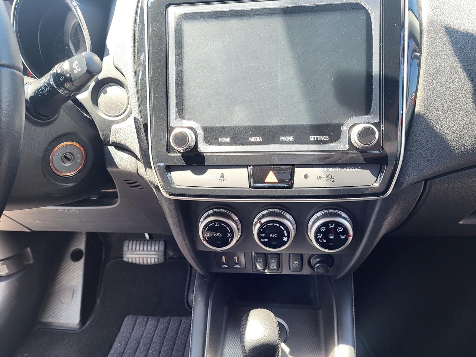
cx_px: 238
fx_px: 358
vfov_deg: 53.1
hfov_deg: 67.3
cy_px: 178
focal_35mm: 26
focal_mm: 5.4
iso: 64
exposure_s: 1/120
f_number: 1.8
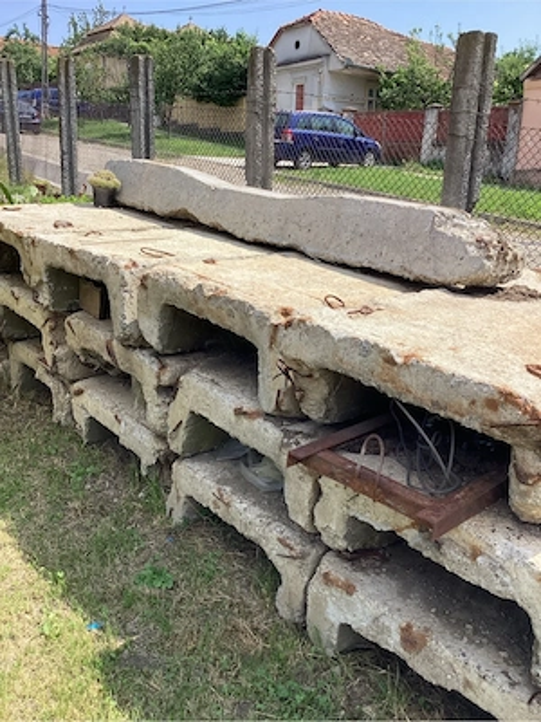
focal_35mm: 31
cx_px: 270
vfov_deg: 58.4
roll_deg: -3.4
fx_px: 646
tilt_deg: -16.4
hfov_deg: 45.4
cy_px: 361
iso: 25
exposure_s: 1/1031
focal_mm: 3.3
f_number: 2.4
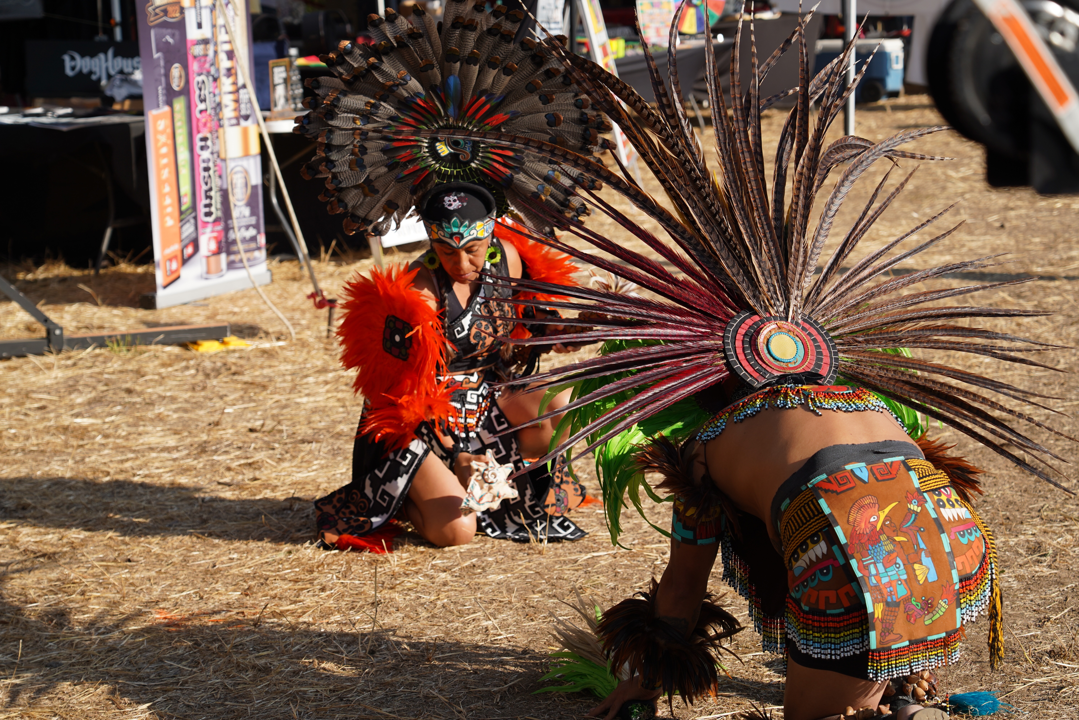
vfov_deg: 14.0
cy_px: 360
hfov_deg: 20.8
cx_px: 540
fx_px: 2937
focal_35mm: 98
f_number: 5.6
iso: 100
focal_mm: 98
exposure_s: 1/320
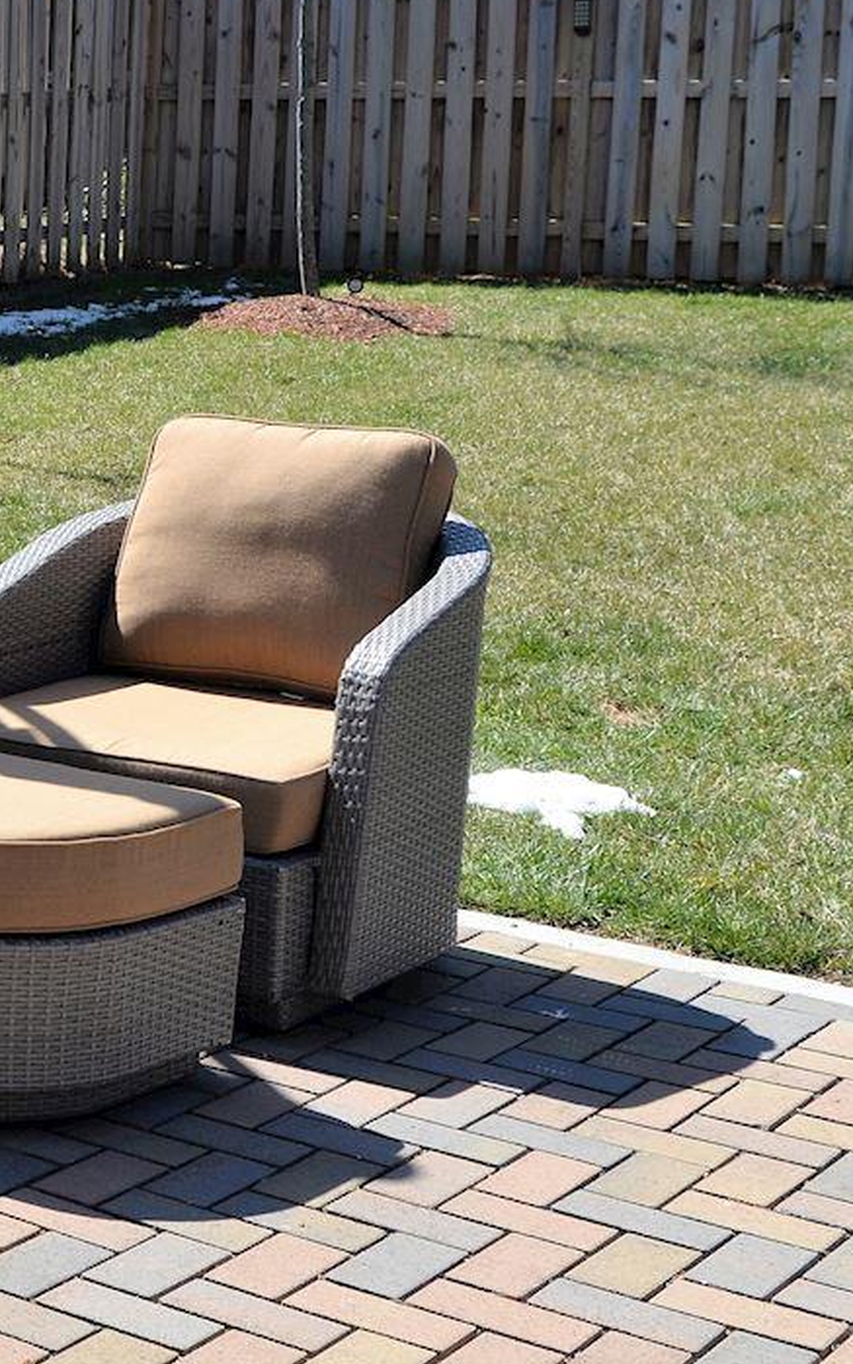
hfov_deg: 15.7
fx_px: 2603
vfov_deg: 29.3
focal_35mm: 70
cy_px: 559
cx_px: -707
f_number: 8
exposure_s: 1/250
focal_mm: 24
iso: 125
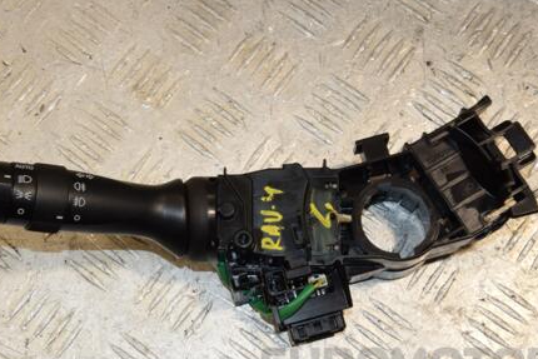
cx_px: 238
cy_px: 200
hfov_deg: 30.0
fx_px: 1002
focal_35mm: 67
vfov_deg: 20.3
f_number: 11
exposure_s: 1/200
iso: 800
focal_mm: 32
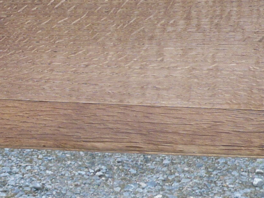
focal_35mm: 160
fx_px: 1220
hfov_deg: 12.1
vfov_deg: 9.3
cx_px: -53
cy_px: 91
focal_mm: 7
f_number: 3.4
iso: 100
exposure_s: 1/50
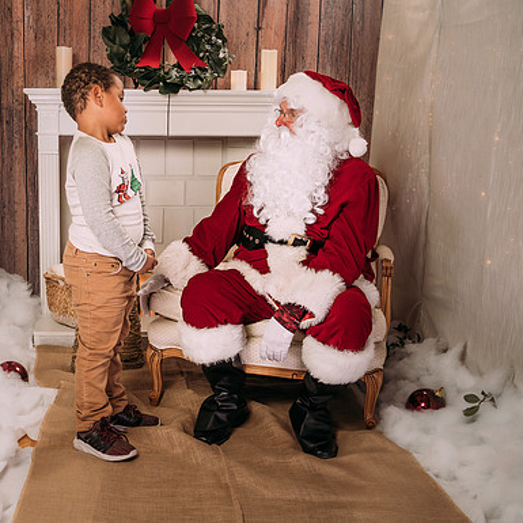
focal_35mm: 50
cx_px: 138
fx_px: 855
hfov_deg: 33.4
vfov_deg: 34.0
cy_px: 259
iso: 200
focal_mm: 35
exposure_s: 1/125
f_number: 5.6
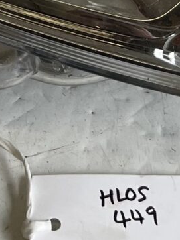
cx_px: 108
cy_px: -240
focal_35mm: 184
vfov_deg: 10.0
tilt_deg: -41.1
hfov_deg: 8.1
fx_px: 1277
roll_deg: +0.5
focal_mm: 5.1
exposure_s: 1/171
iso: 40
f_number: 1.6
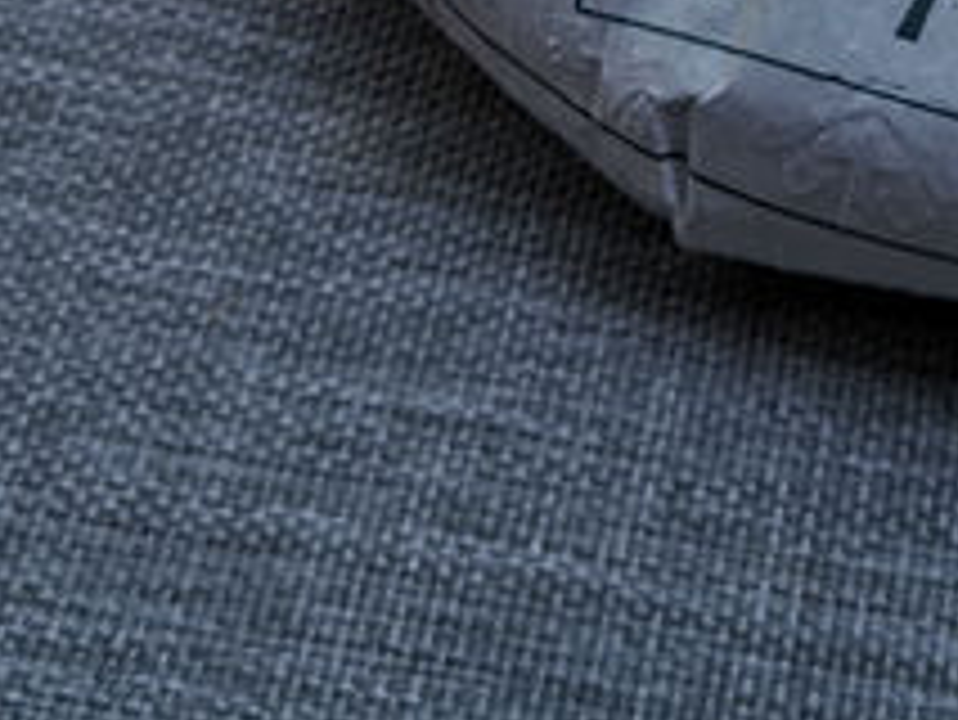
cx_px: 855
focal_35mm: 78
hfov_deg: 24.3
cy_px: -346
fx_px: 2160
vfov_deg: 17.2
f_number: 1.8
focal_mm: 4.75
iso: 50
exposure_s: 1/1002
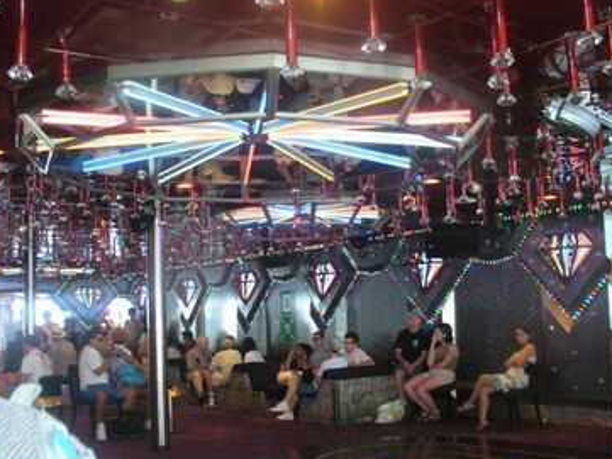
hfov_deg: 45.7
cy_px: 239
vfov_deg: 35.2
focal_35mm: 41
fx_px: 725
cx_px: 320
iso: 400
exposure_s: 1/30
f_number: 2.8
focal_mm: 6.1
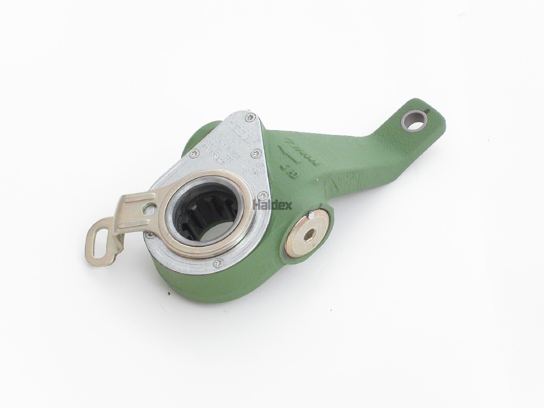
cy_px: 204
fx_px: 1792
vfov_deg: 13.0
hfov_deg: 17.3
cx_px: 272
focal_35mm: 114
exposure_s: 3
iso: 100
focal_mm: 23.4
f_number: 5.6
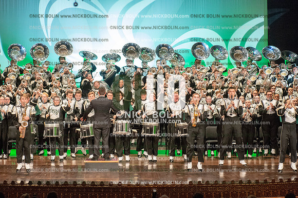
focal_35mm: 140
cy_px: 99
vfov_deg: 9.8
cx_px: 149
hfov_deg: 14.7
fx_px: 1158
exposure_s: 1/320
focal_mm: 140
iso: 8000
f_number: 5.6
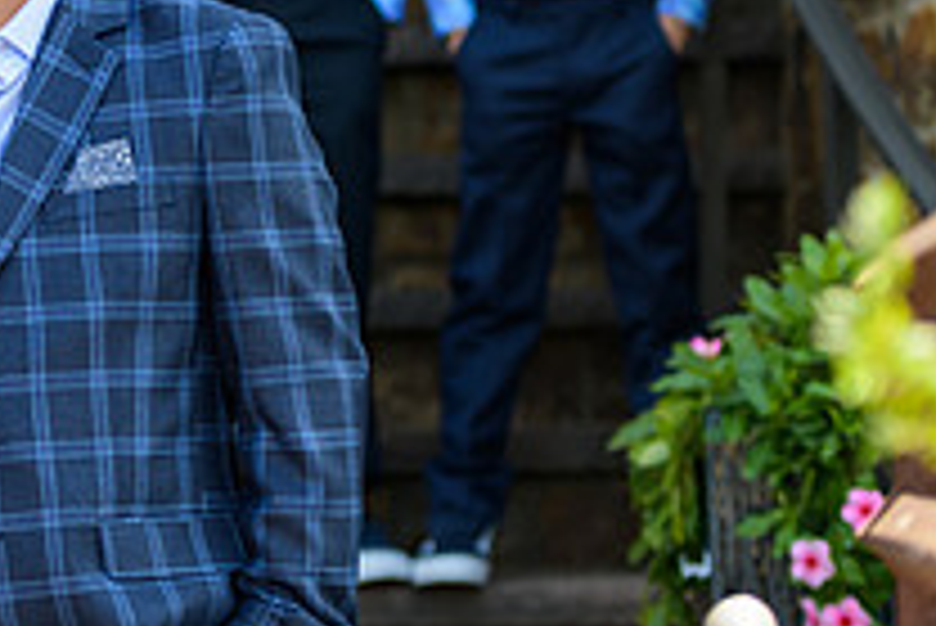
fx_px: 6556
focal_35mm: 252
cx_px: -92
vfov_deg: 5.5
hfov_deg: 8.1
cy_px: 112
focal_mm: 80
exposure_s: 1/640
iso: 200
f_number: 3.2
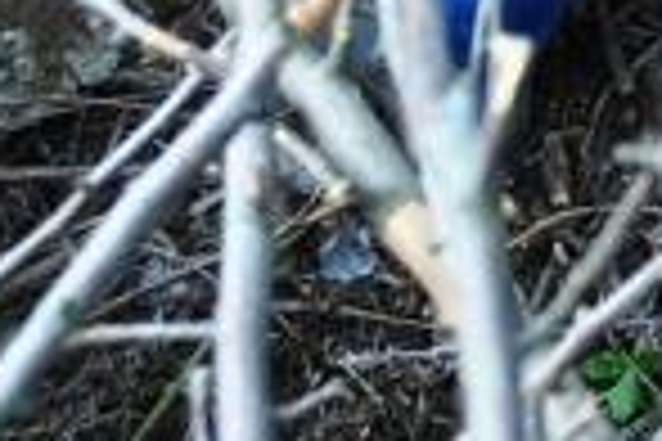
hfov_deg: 7.0
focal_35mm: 251
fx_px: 4615
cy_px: -819
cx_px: 2243
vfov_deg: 5.2
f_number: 7.1
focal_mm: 24
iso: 200
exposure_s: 1/100
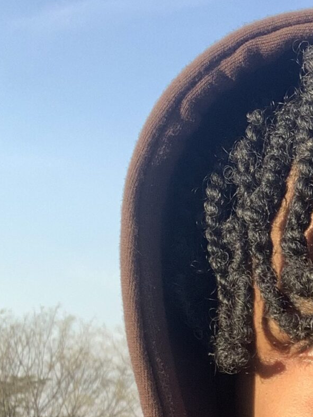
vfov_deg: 18.4
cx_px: 445
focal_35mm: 104
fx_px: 1254
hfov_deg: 13.5
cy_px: 412
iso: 16
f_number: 2.2
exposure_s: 1/185
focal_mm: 2.87
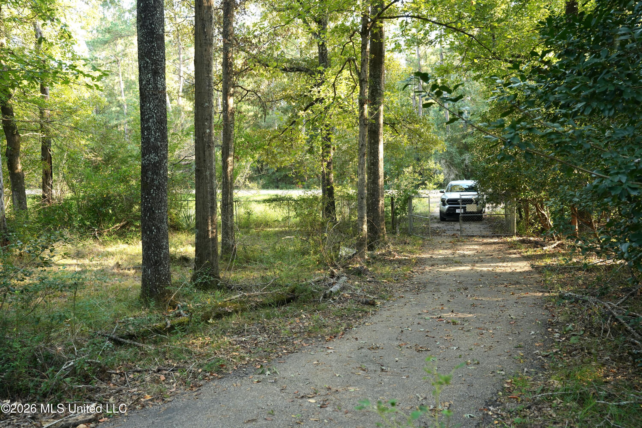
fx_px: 553
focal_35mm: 31
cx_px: 321
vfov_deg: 42.3
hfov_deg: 60.3
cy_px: 214
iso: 640
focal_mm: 31
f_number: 6.3
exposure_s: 1/30
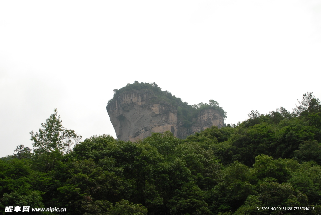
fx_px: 375
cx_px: 160
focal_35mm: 42
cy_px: 108
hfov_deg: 46.4
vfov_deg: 32.0
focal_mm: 28
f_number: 7.1
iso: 200
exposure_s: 1/100
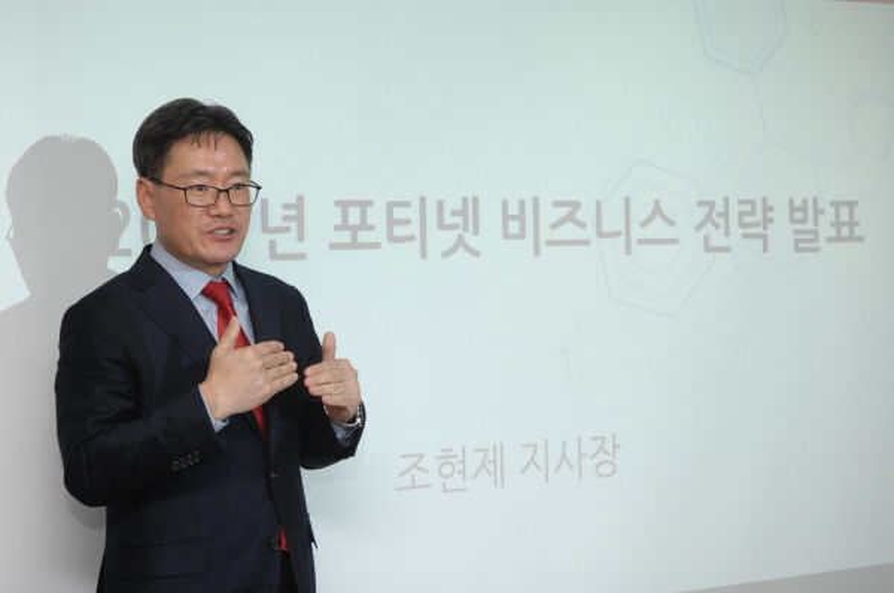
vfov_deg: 17.4
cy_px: 296
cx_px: 447
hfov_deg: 26.0
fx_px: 1934
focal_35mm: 78
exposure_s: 1/125
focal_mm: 52
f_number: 4
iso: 400
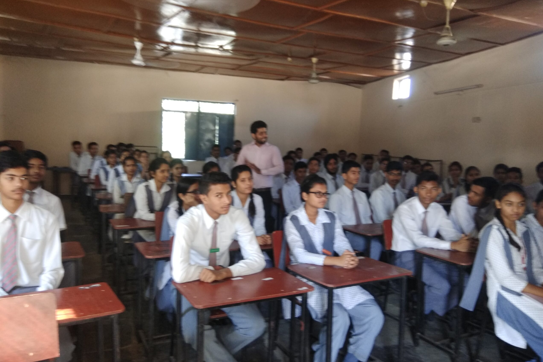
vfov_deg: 57.2
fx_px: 332
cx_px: 273
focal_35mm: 22
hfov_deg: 78.6
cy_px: 184
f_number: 2
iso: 320
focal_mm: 3.57
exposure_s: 1/25
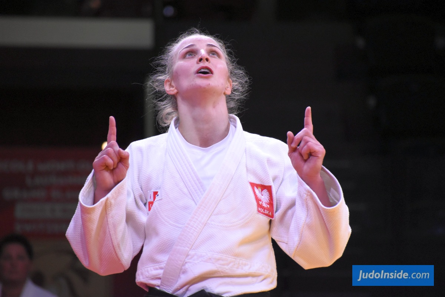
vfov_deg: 3.8
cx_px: 222
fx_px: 4450
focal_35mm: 360
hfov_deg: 5.7
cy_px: 148
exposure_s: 1/500
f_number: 6.3
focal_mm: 240
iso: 3200
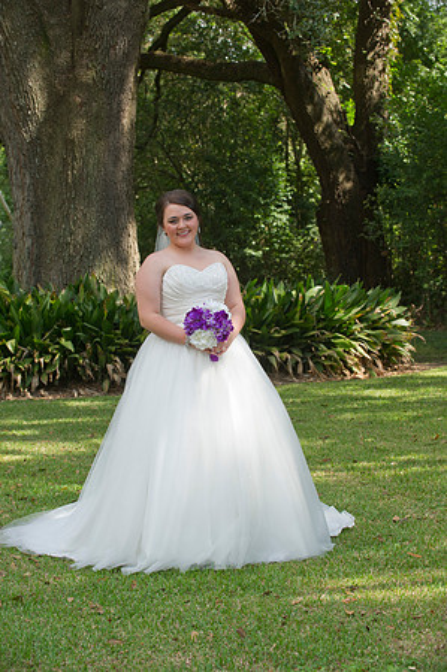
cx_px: 224
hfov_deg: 15.2
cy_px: 336
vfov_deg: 22.6
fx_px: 1680
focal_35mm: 90
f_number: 6.3
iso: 320
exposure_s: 1/125
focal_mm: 90
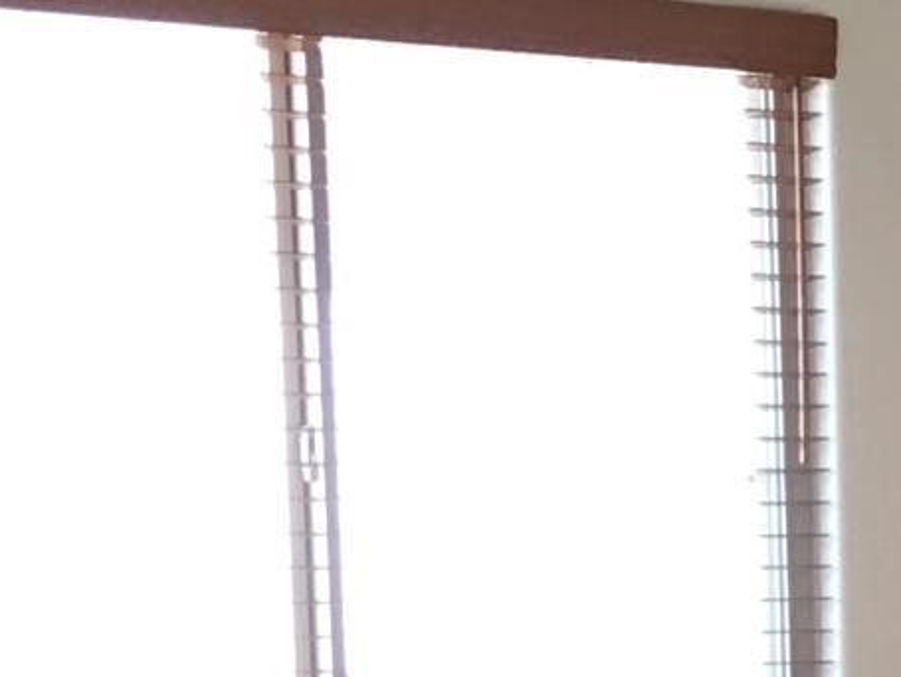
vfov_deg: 7.5
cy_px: 1277
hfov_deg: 9.7
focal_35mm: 191
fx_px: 4975
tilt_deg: -6.4
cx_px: 1788
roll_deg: +0.3
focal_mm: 4.15
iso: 40
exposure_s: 1/30
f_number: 2.2
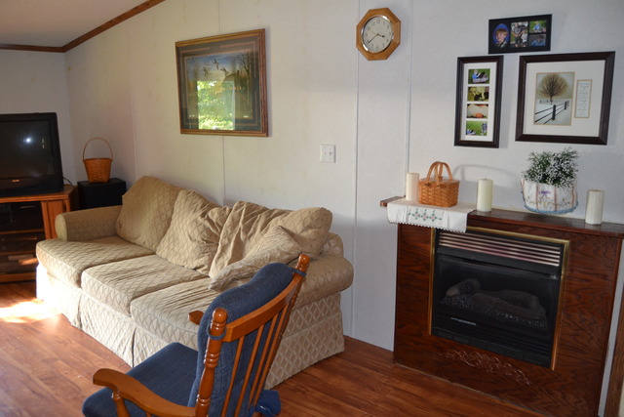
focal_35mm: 27
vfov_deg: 48.0
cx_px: 312
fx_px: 468
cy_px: 208
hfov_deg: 67.4
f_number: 3.5
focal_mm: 18
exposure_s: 1/60
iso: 720
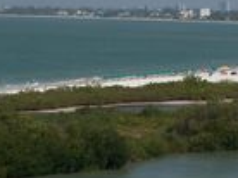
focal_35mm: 313
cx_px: 214
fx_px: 2148
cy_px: -2
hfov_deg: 6.3
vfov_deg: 4.7
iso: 100
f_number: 6.7
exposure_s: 1/500
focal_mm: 24
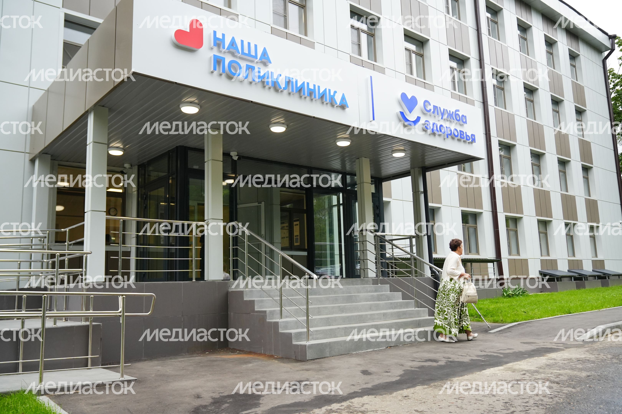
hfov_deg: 61.9
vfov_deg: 43.6
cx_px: 311
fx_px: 518
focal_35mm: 30
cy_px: 207
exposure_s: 1/1600
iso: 1250
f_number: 3.5
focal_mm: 30
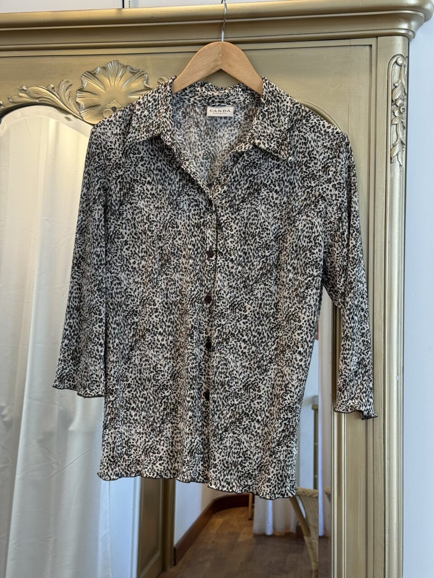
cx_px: 217
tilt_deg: -4.0
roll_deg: -0.4
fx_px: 802
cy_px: 289
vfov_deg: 39.7
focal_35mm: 48
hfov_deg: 30.3
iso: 80
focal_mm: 6.76
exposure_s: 1/253
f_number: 1.78
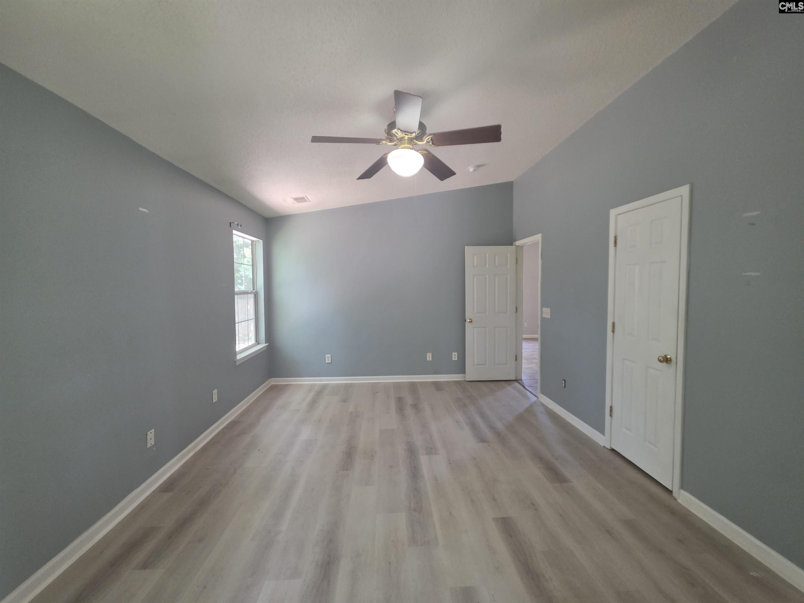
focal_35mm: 13
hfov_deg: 106.2
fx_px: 302
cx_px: 402
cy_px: 302
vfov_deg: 89.9
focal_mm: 2.2
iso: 250
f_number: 1.9
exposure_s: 1/60
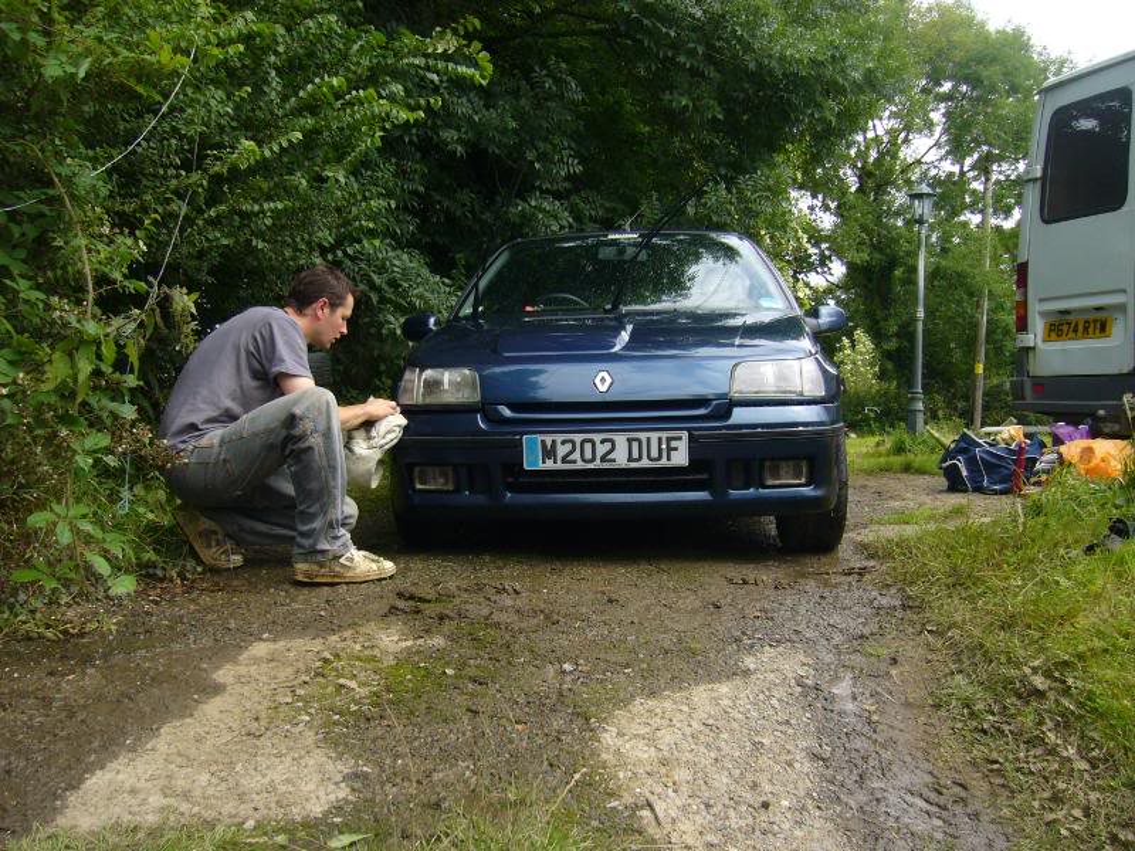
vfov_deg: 40.7
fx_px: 1148
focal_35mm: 35
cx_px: 568
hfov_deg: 52.6
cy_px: 426
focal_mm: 5.8
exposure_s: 1/160
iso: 100
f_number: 5.6
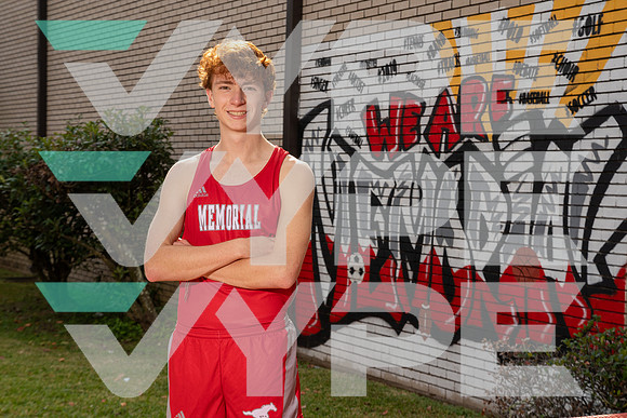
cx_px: 314
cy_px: 209
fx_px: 1097
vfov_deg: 21.6
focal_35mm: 63
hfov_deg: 31.9
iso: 200
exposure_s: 1/250
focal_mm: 63
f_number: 8
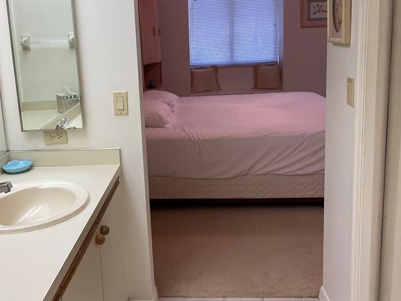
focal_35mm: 38
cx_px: 161
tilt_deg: -10.6
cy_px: 114
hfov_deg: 48.7
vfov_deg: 37.5
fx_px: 440
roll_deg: +3.1
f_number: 1.8
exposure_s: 1/120
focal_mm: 4.25
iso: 80
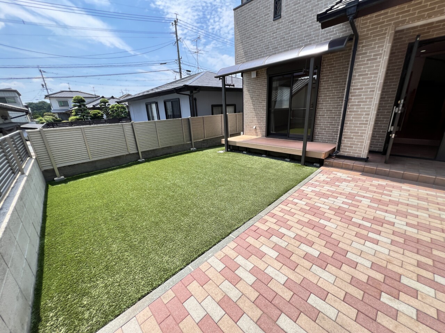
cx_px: 222
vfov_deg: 89.9
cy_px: 166
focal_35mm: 13
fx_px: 167
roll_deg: +3.9
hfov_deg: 106.2
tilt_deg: -17.5
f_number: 1.8
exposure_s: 1/986
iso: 32
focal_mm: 1.57
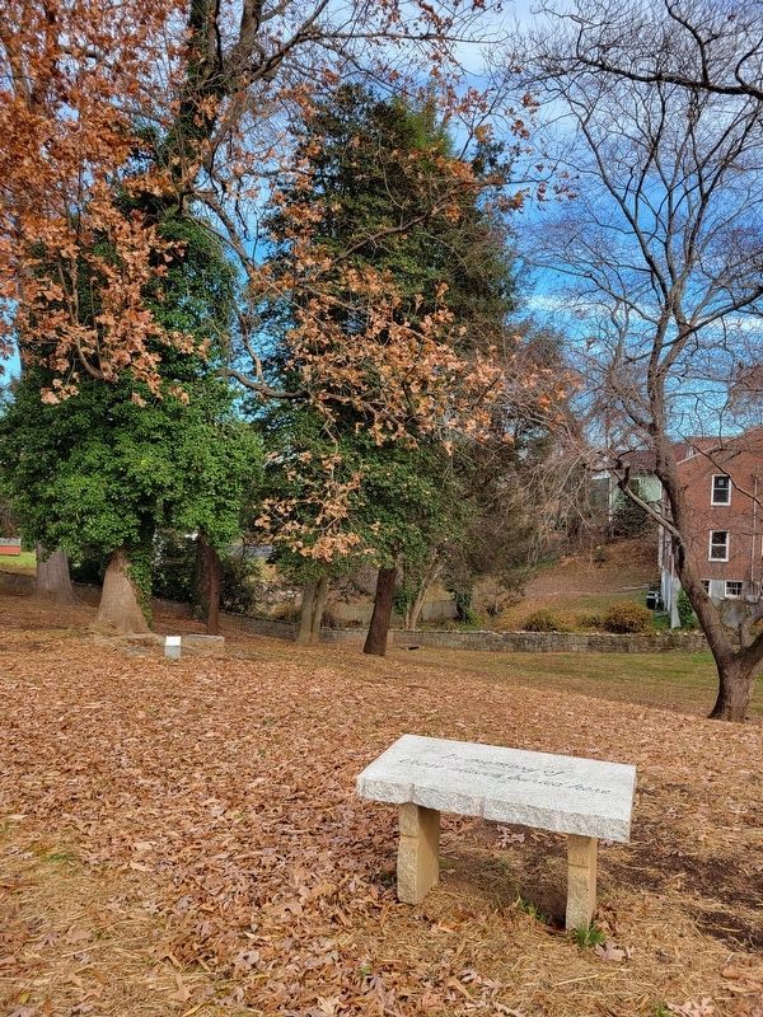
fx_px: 764
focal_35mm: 26
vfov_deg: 67.3
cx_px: 382
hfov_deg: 53.1
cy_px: 508
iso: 40
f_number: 1.8
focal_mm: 5.4
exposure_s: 1/591
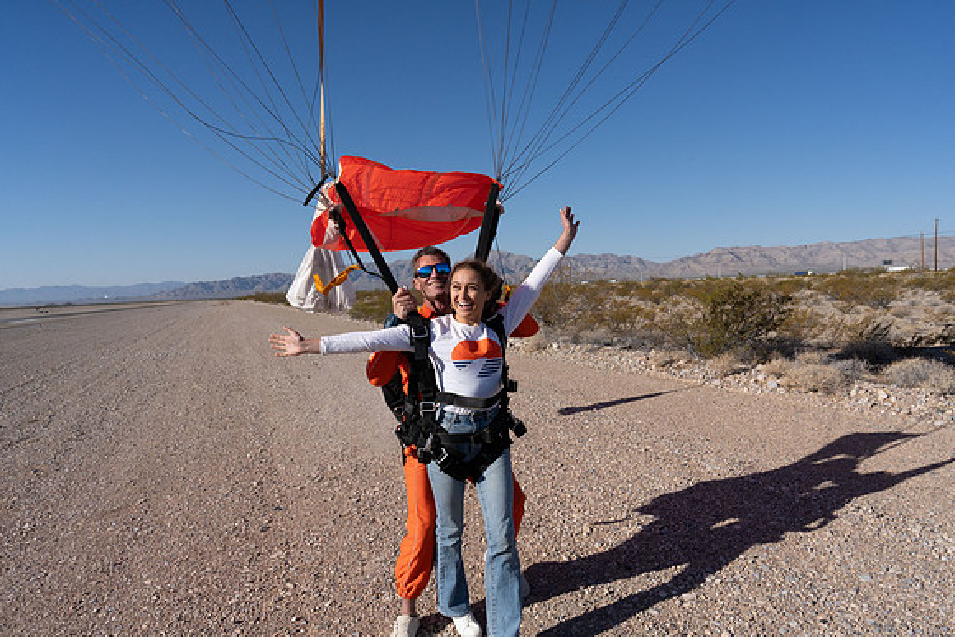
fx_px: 637
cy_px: 318
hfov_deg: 73.7
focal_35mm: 24
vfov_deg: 53.2
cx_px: 478
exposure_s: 1/2000
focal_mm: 24
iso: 800
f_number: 11
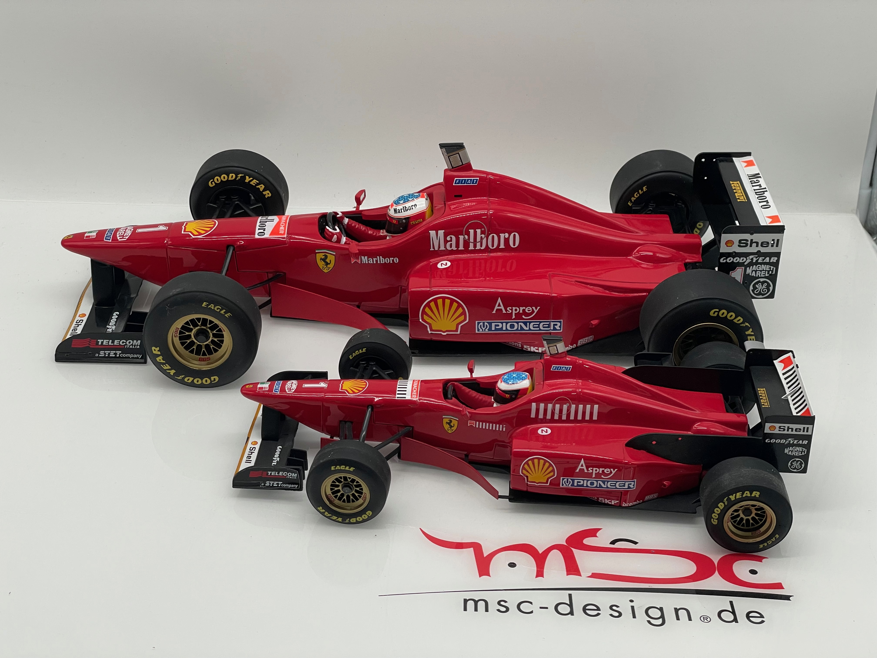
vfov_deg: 28.0
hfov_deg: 36.8
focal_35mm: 52
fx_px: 1317
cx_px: 438
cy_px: 329
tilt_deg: -28.2
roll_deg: -2.2
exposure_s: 1/150
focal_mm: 6
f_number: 2
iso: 80
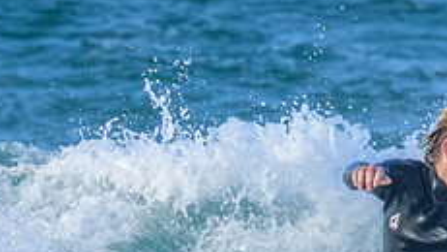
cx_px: 214
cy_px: 344
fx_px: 34317
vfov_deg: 0.4
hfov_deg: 0.7
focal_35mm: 2895
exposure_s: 1/2000
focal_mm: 800
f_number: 11
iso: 2500
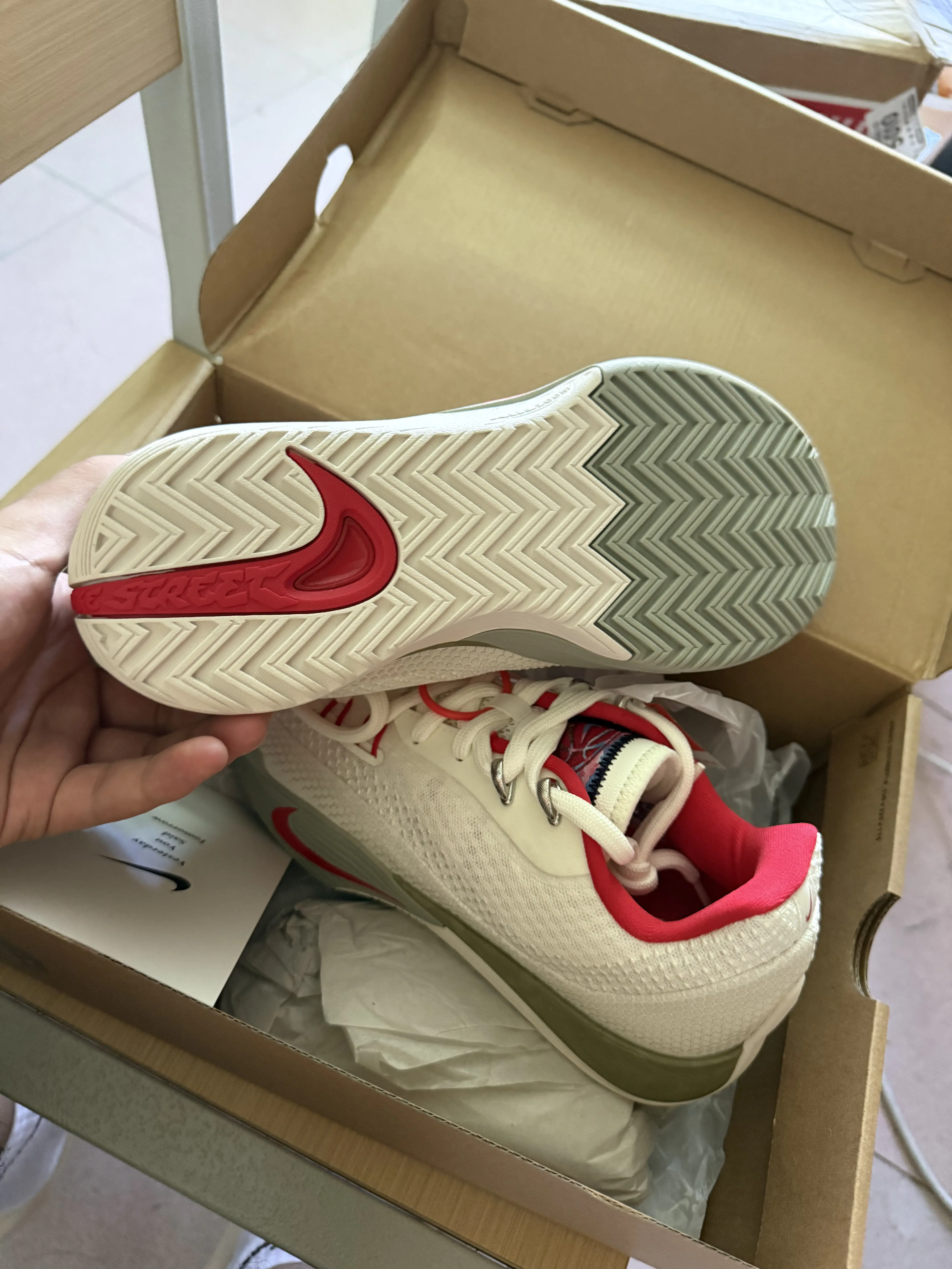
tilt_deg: -59.1
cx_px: 476
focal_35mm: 24
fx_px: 880
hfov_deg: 56.8
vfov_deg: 71.6
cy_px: 634
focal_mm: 6.76
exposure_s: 1/60
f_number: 1.78
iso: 640
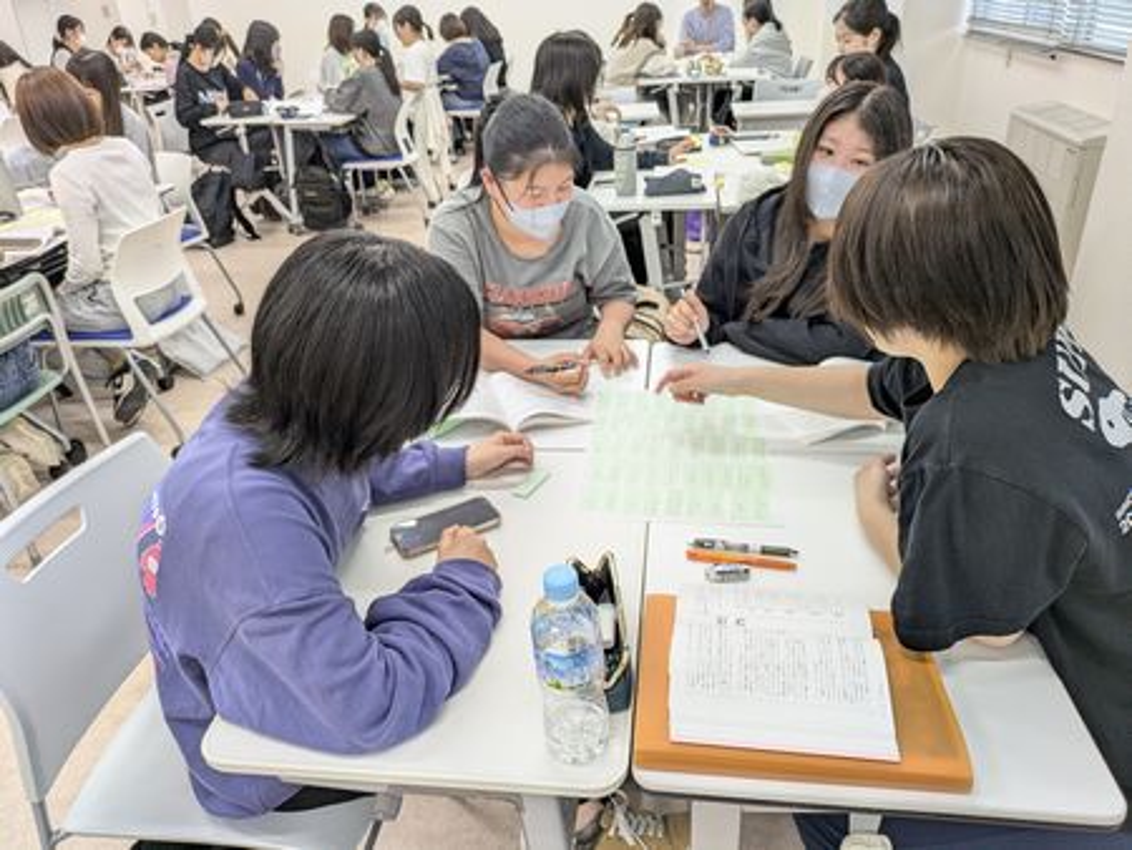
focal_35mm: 25
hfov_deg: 69.4
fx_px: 818
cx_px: 566
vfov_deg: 54.9
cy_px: 425
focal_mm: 5.43
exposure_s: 1/120
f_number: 1.89
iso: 165
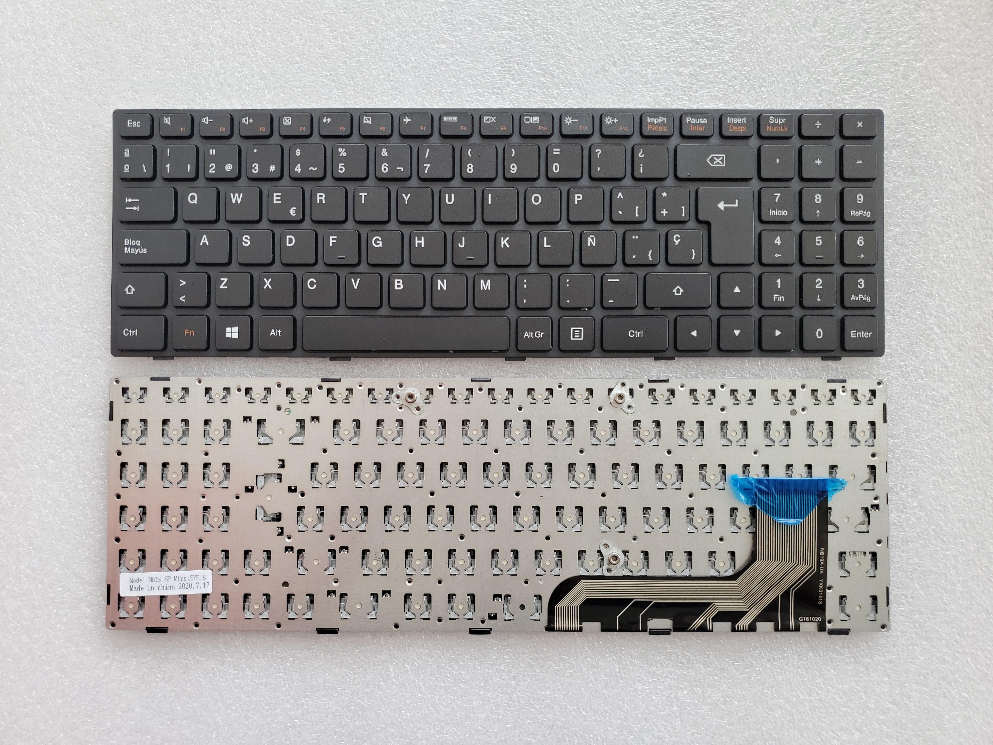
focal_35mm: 26
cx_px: 496
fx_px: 746
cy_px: 372
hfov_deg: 67.3
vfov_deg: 53.1
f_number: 1.5
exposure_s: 1/211
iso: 50
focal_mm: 4.3
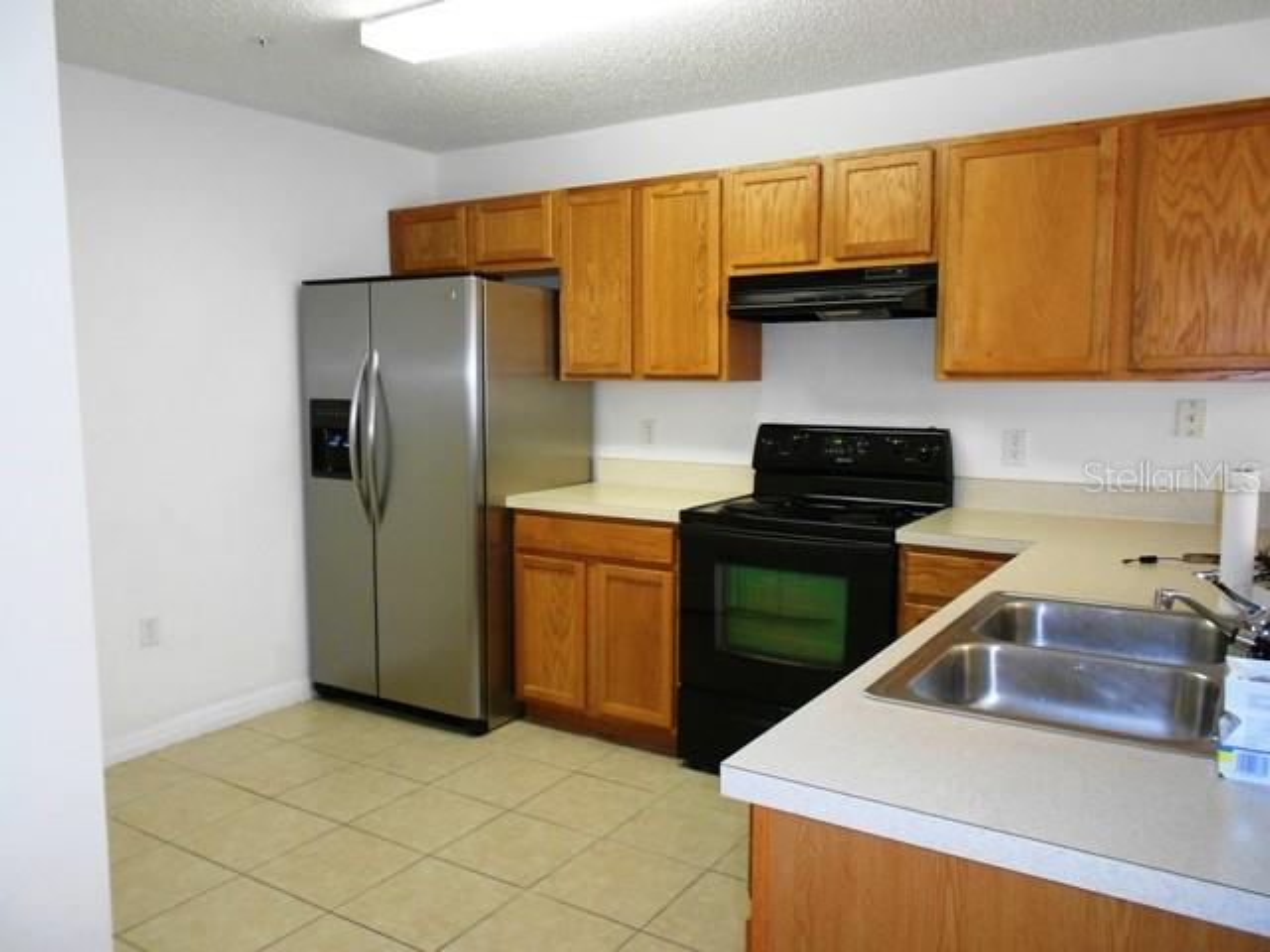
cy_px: 476
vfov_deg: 53.1
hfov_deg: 67.3
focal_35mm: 26
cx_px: 635
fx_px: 954
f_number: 3.2
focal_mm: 4.6
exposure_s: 1/25
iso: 400
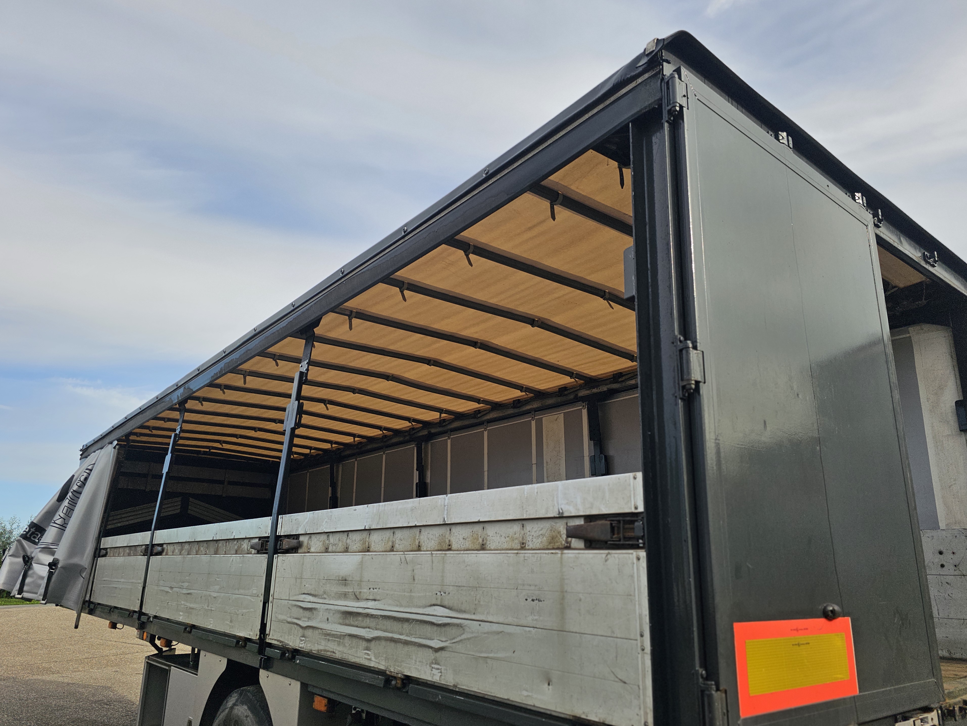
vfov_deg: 56.8
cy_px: 377
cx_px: 473
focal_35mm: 24
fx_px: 670
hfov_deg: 71.6
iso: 10
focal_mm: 6.3
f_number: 1.7
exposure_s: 1/431
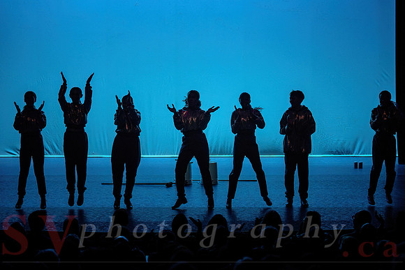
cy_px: 114
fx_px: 1058
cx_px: 211
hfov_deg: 21.7
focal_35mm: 94
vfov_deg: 14.5
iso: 1600
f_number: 2.8
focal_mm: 80
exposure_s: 1/400
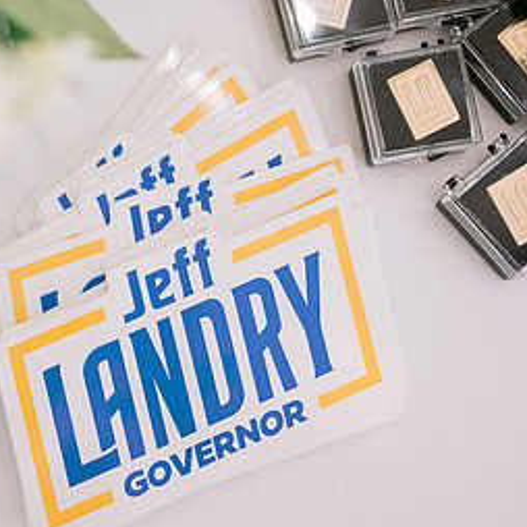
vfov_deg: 25.3
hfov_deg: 24.7
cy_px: 200
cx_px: 71
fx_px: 1171
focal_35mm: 68
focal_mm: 35
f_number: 1.8
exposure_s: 1/100
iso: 800
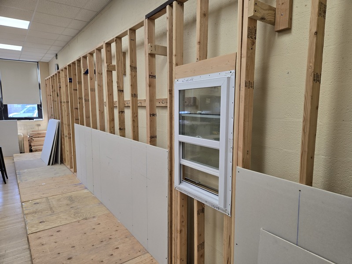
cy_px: 132
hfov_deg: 73.9
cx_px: 176
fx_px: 234
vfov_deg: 58.9
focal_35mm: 23
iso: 100
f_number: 1.8
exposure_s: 1/120
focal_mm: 5.4
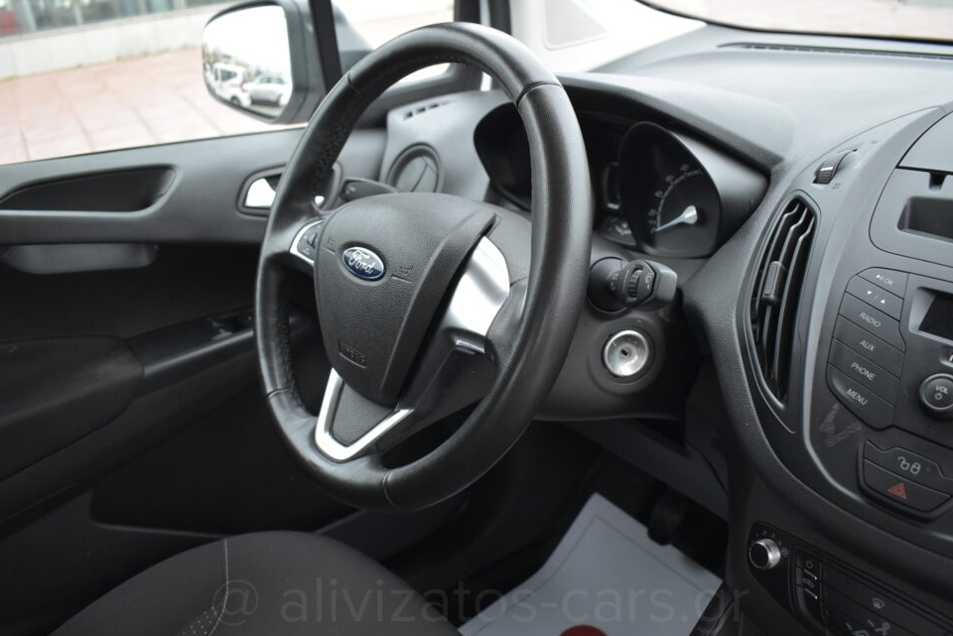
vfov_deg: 41.2
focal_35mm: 32
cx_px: 479
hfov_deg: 58.7
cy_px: 313
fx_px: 847
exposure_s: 1/1250
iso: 1600
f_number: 3.5
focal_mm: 20
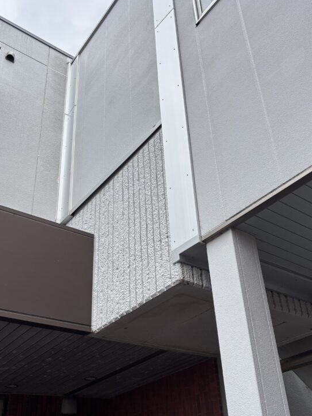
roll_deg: +3.3
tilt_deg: +30.2
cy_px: 227
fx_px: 445
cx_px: 165
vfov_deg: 50.1
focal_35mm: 37
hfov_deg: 38.7
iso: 50
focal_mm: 5.96
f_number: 1.6
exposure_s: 1/887
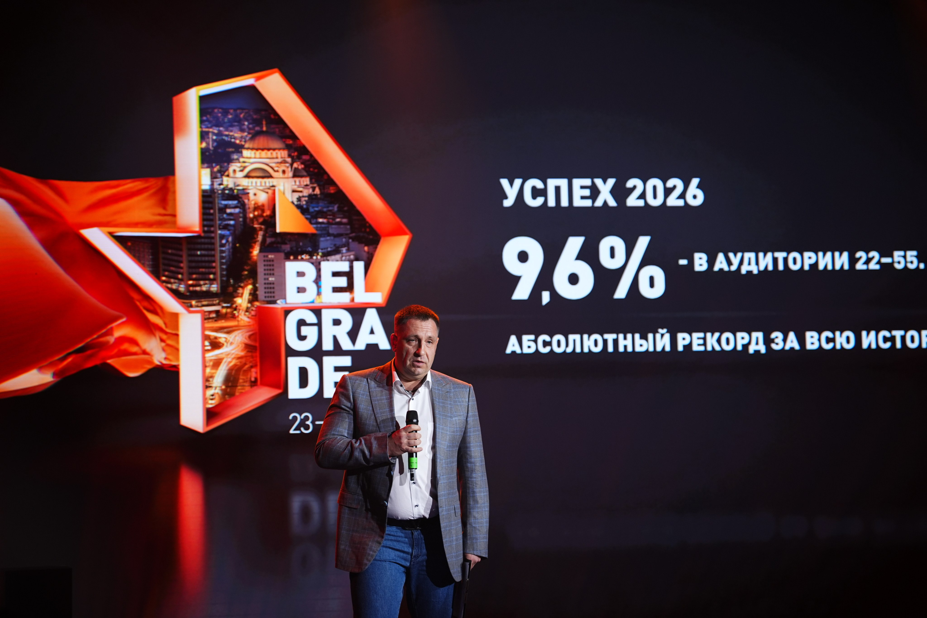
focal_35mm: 103
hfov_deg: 19.8
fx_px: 2652
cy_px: 309
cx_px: 464
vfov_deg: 13.3
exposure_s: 1/200
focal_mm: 103
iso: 400
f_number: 2.8
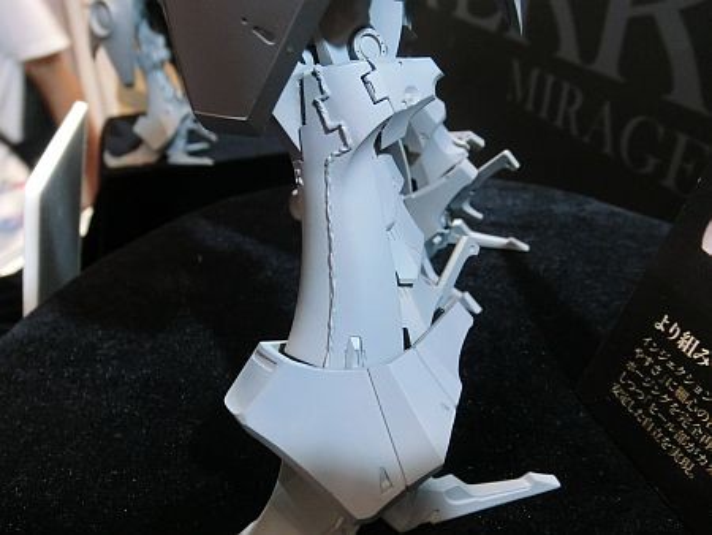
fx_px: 576
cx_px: 356
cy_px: 268
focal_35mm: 28
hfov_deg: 63.4
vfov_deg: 49.8
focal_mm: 5
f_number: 3
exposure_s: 1/60
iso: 800
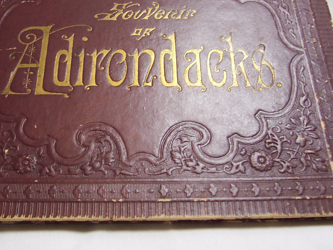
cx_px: 132
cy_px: 79
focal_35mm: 56
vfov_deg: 25.9
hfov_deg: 34.2
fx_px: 539
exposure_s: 1/30
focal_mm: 5.6
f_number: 2.8
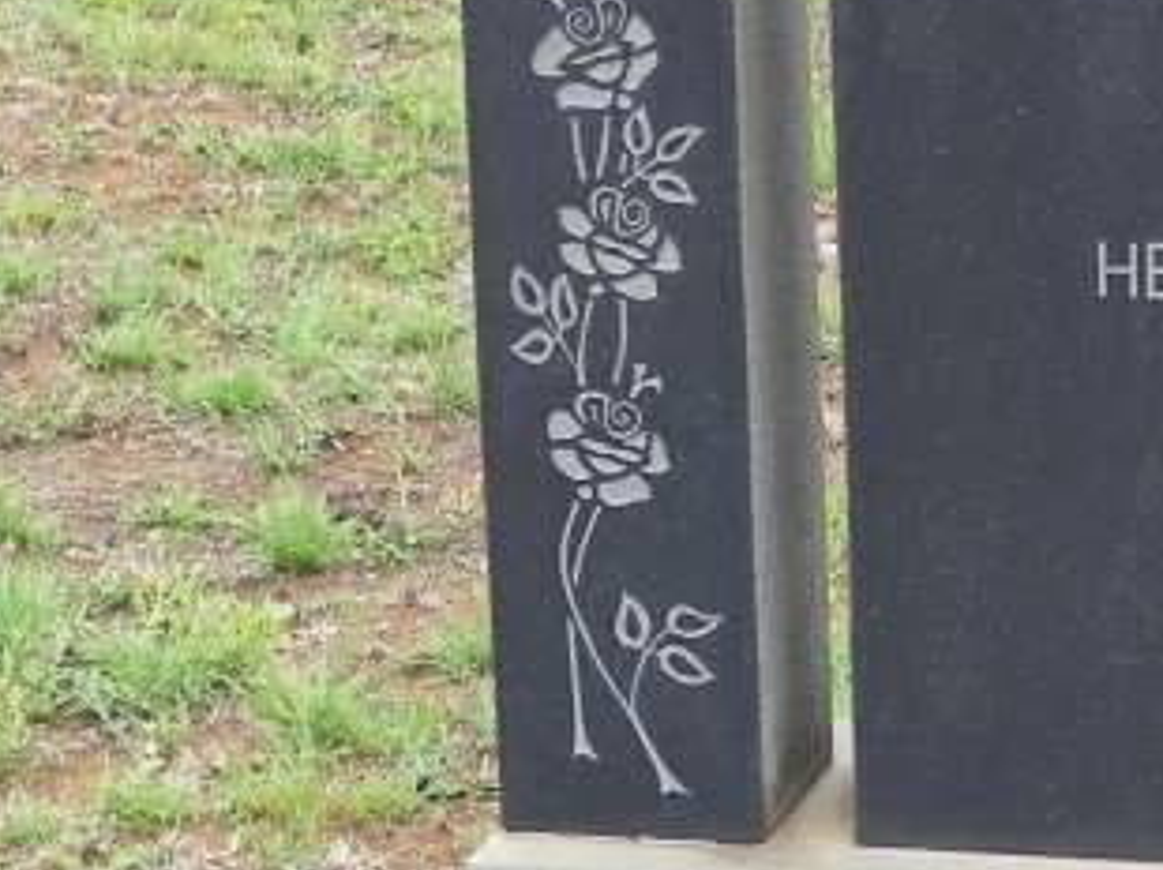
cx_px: 1407
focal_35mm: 151
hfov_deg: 12.8
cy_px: 191
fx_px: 5069
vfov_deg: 9.8
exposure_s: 1/125
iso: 64
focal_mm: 6.9
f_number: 3.5
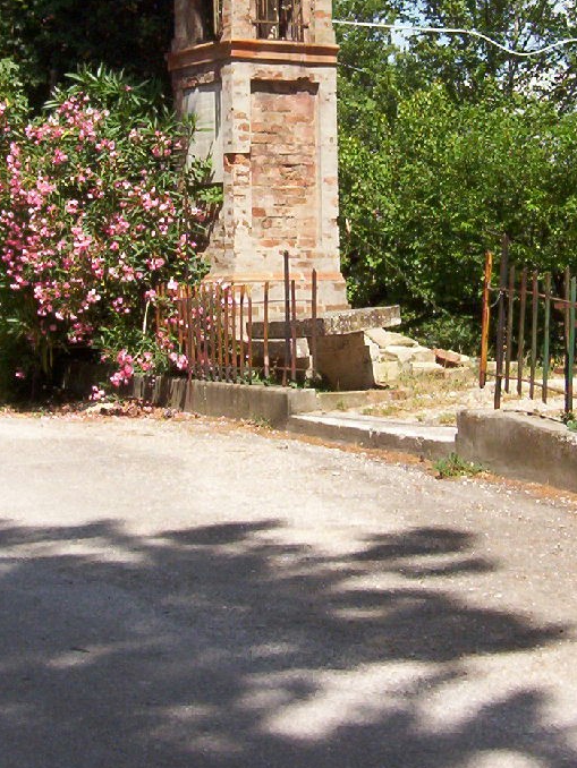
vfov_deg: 21.6
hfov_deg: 16.6
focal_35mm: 89
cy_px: 120
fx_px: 1977
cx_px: 303
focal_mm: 7.88
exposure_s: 1/387
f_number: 5.97
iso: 100
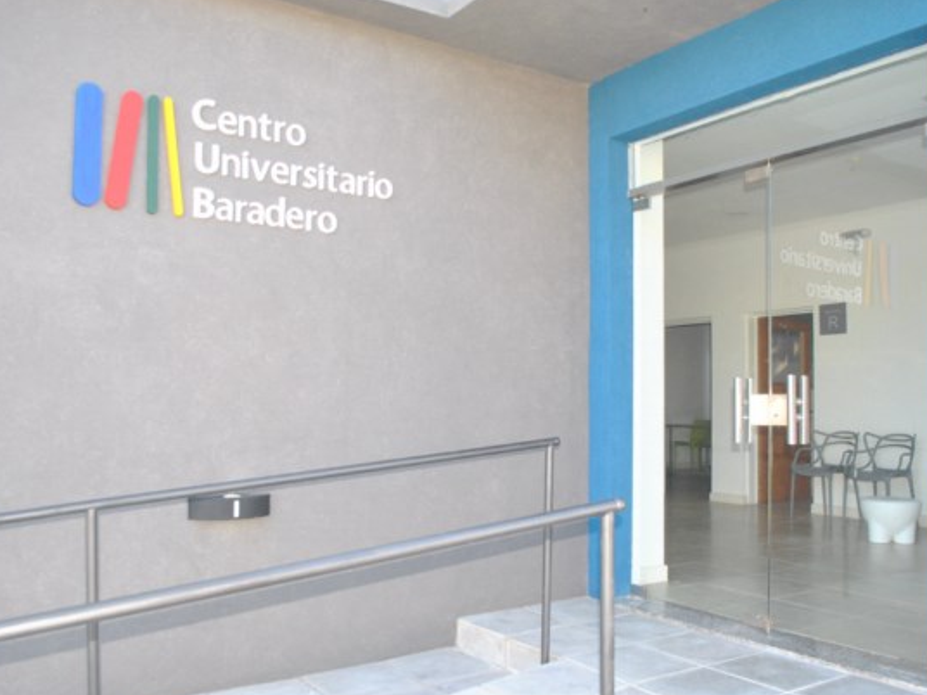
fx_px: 830
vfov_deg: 45.4
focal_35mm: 31
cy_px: 361
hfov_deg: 58.3
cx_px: 476
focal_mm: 18
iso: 800
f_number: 5.6
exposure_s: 1/200
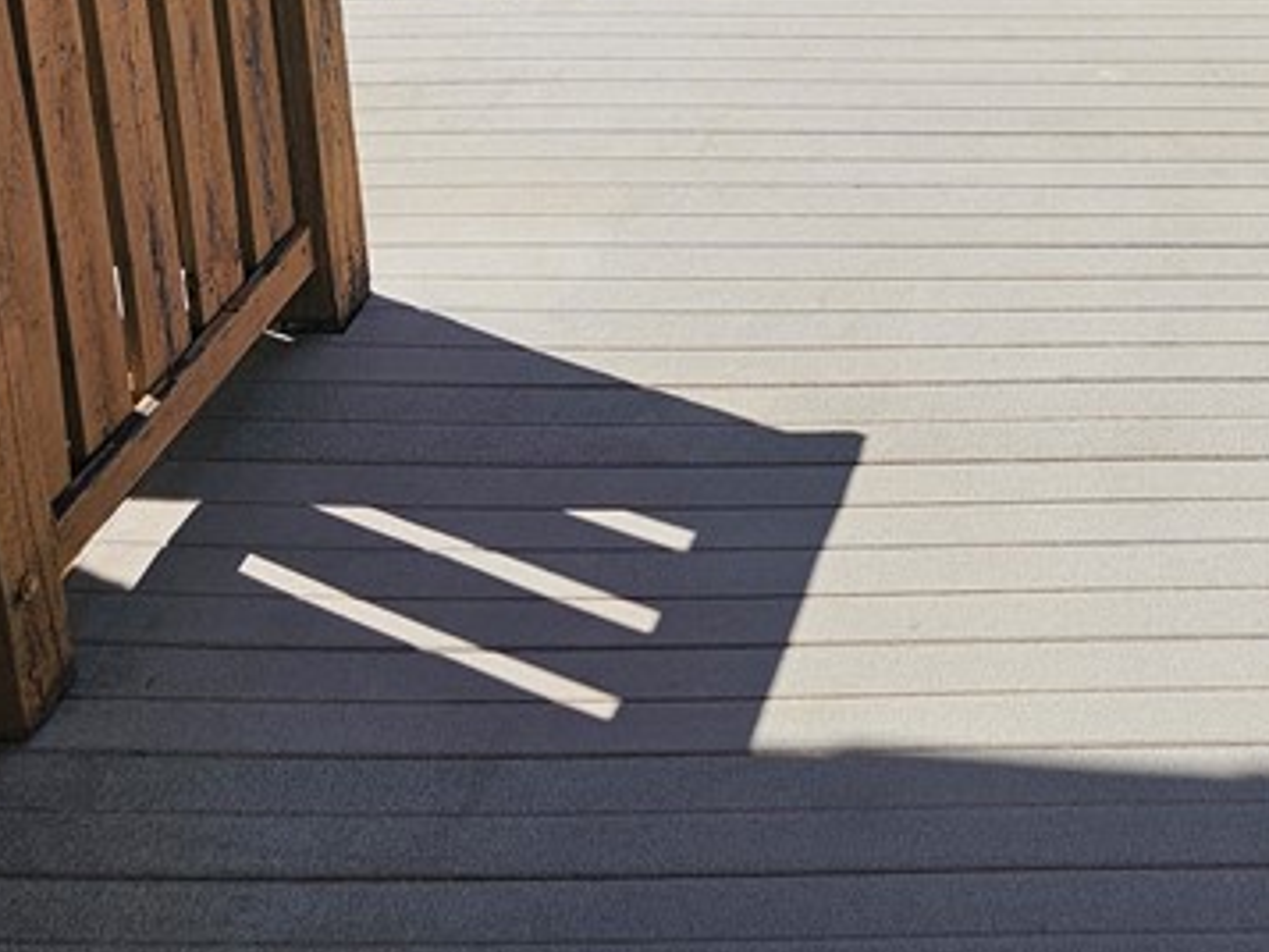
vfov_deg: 19.9
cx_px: 1543
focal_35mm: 66
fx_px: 2420
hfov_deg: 26.1
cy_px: -387
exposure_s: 1/1304
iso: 10
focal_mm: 6.3
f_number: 1.7
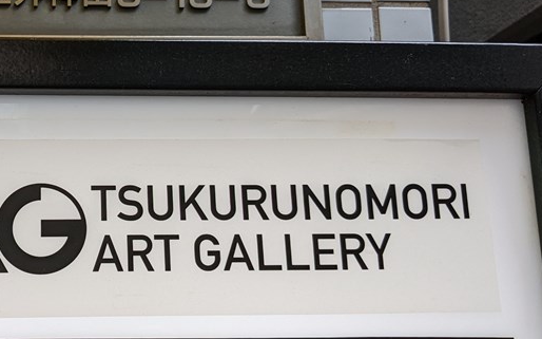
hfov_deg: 34.2
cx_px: 80
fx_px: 842
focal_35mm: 57
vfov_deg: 22.7
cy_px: 120
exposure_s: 1/468
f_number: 1.73
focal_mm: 4.38
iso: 65
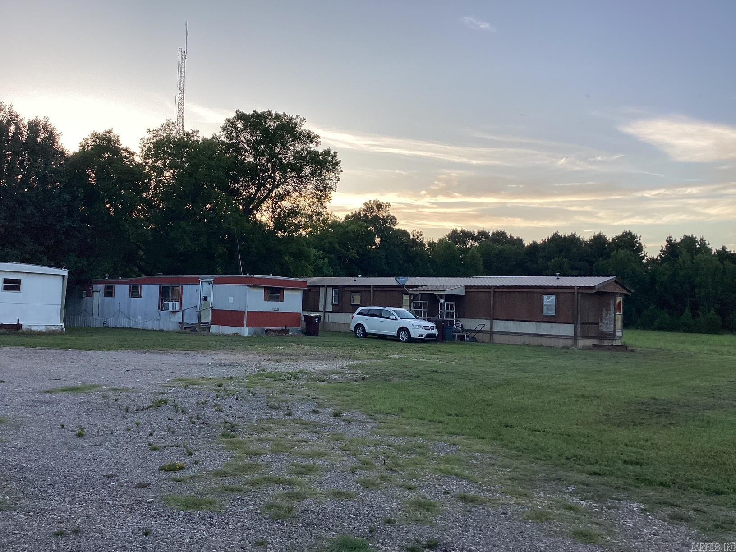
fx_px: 659
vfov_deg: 45.4
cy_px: 276
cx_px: 368
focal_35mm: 31
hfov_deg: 58.4
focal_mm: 3.3
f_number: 2.4
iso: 25
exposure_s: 1/212
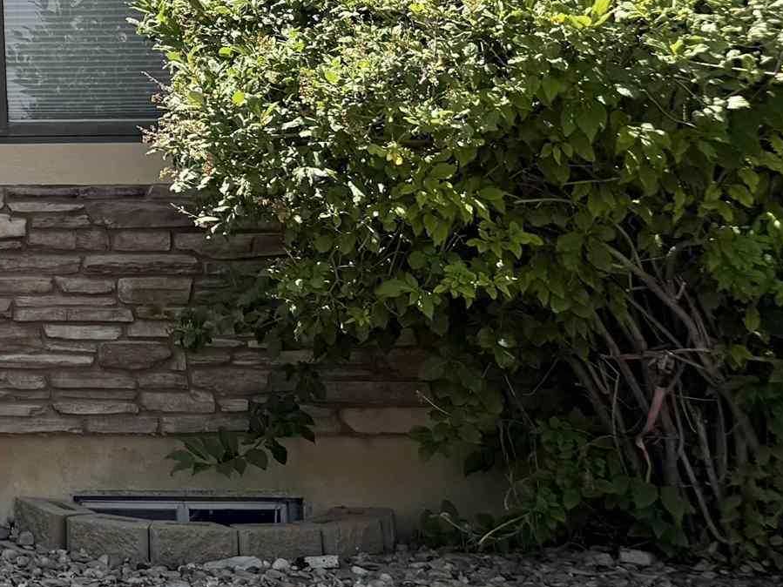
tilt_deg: +6.9
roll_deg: +0.6
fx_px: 1855
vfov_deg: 17.6
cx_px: -481
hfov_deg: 19.7
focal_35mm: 82
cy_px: 0
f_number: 1.78
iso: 80
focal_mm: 6.76
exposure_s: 1/4673
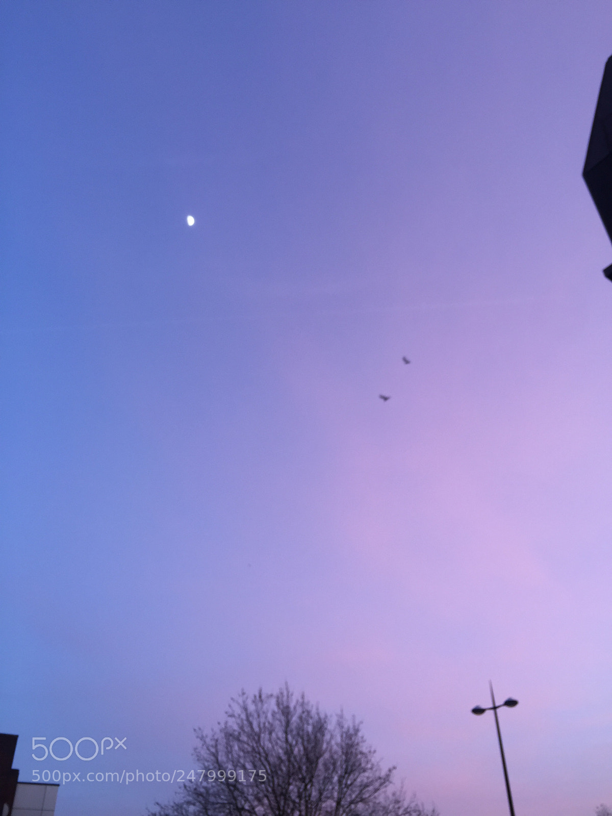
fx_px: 684
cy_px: 408
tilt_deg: +37.2
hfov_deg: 48.2
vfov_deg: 61.7
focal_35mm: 29
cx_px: 306
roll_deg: +0.2
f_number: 2.2
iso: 40
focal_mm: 4.15
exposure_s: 1/50
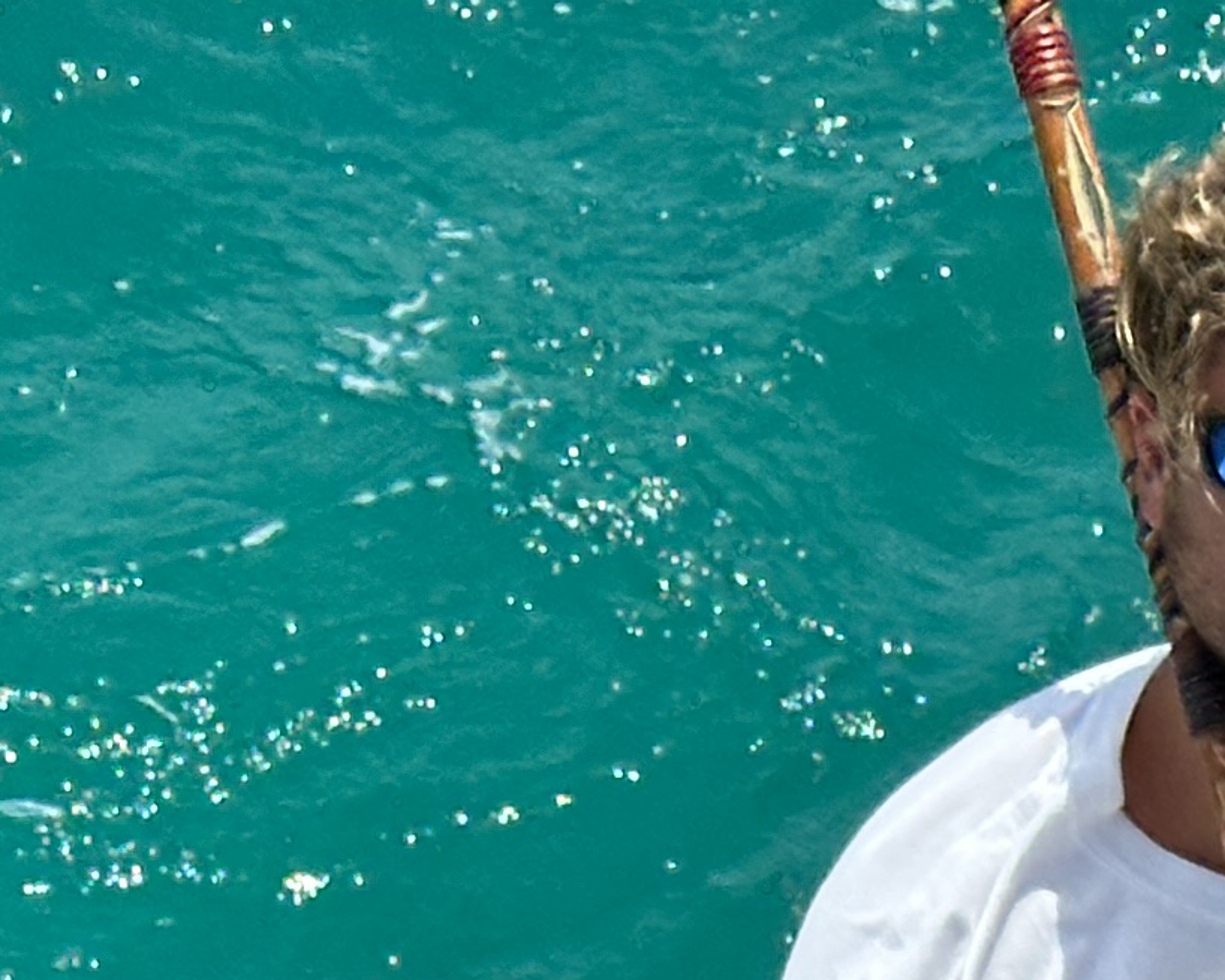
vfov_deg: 6.4
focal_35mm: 231
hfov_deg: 8.3
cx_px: 1210
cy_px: 2221
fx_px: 8373
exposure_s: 1/5556
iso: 64
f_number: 1.78
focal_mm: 6.86
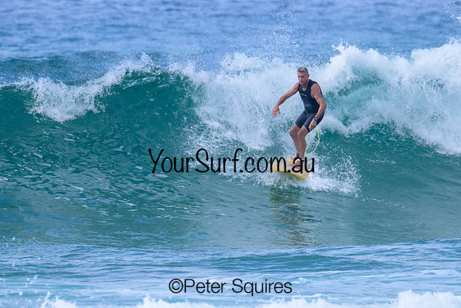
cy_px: 165
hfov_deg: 1.9
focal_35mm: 1094
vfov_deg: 1.3
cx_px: 294
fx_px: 14015
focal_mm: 800
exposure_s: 1/2000
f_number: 11
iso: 900
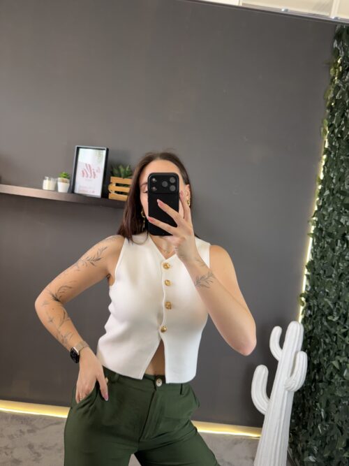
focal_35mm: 24
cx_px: 174
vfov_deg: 71.6
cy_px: 233
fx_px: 323
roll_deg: -8.2
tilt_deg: -13.2
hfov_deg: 56.8
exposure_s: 1/100
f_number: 1.78
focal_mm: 6.76
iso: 200
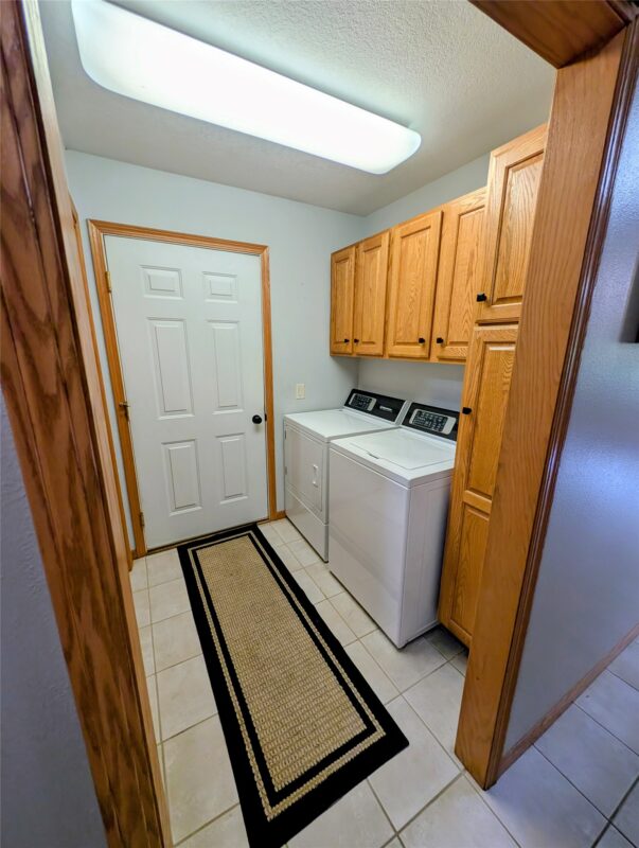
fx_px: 294
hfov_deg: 94.7
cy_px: 424
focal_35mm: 12
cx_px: 320
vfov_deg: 110.4
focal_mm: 2.23
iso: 78
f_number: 1.95
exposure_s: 1/120
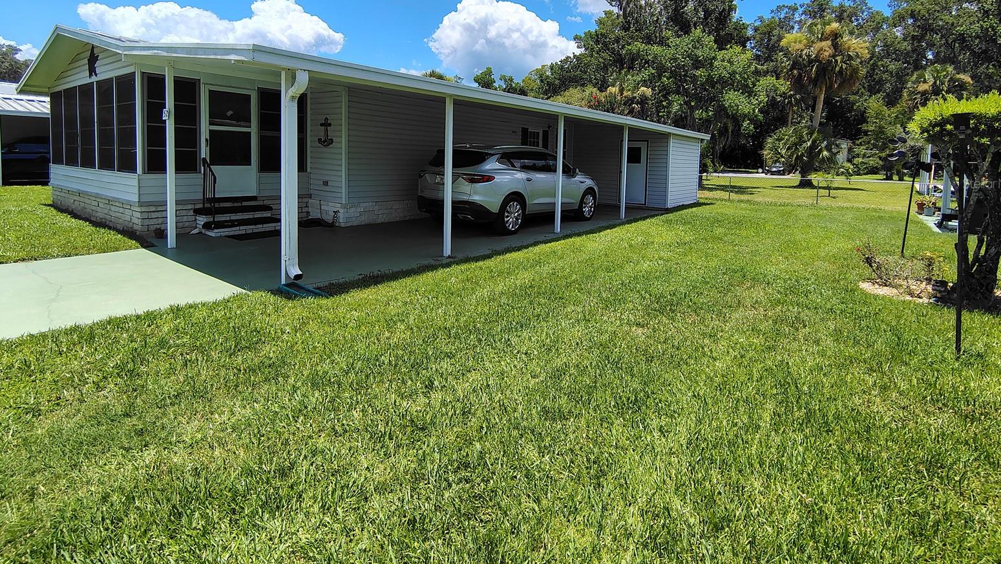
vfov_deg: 59.5
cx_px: 507
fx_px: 478
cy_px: 183
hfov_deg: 92.6
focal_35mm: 18
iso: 100
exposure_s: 1/940
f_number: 2.2
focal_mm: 2.13
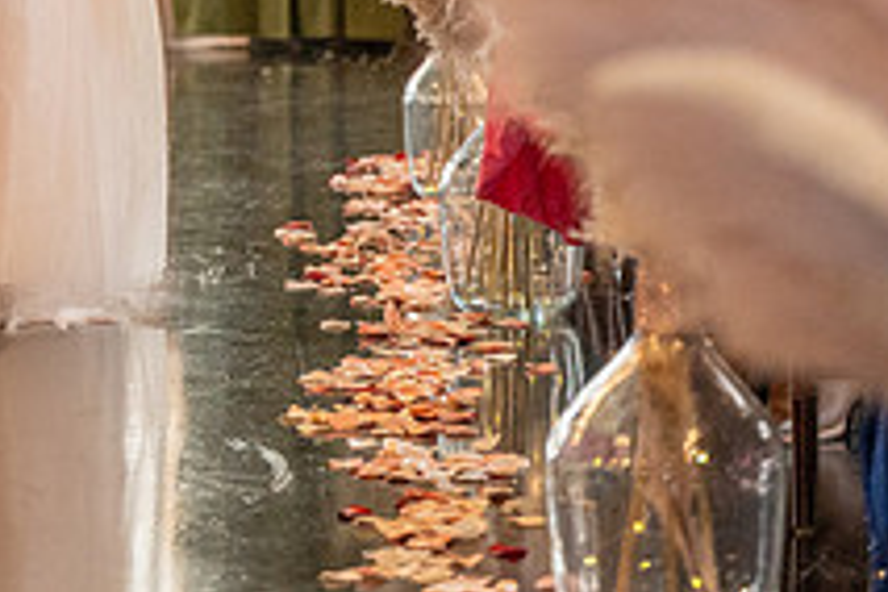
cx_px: 58
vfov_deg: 7.1
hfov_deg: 10.7
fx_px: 4711
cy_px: -211
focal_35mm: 191
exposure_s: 1/200
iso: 1600
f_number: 2.8
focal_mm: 70
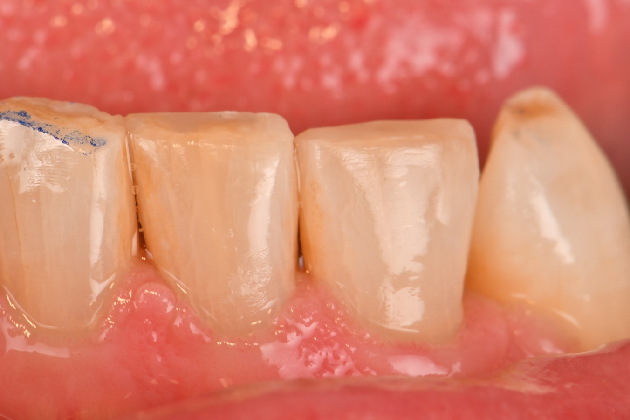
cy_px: 210
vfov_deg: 8.7
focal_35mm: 157
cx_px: 315
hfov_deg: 13.1
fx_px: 2746
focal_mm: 105
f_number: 32
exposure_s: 1/160
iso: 200
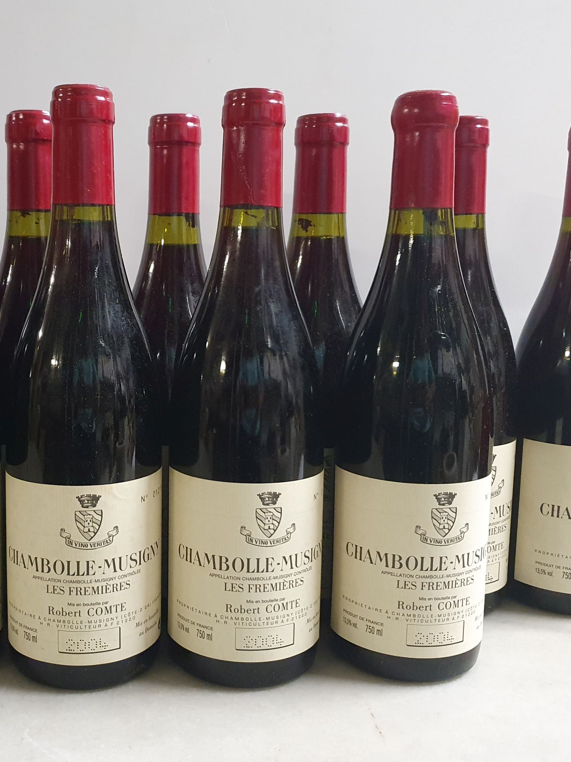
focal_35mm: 36
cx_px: 169
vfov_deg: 51.4
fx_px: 792
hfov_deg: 39.0
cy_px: 377
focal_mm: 4.32
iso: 500
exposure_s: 1/50
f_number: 1.5
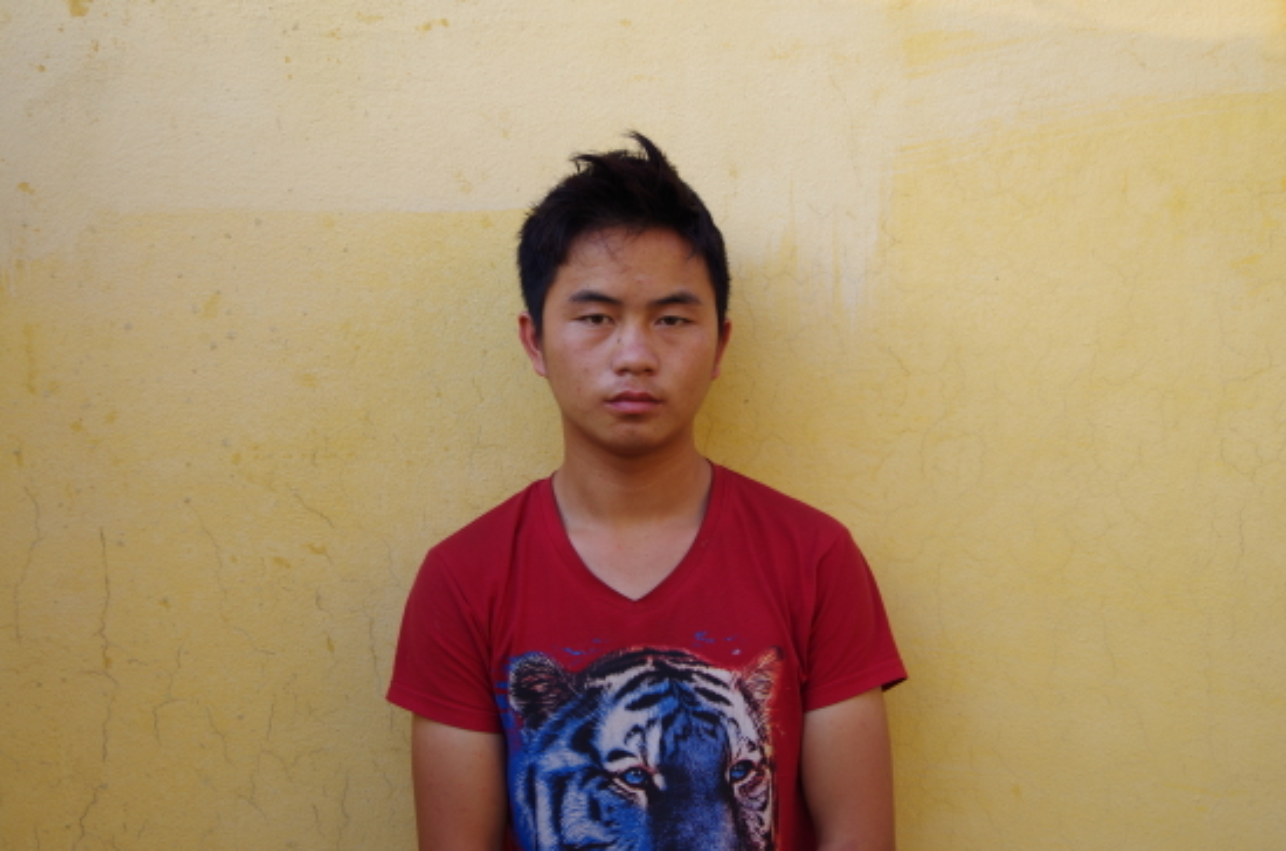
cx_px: 643
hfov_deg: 42.8
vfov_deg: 29.1
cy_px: 426
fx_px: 1639
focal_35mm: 46
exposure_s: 1/60
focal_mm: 31
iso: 100
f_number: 4.5
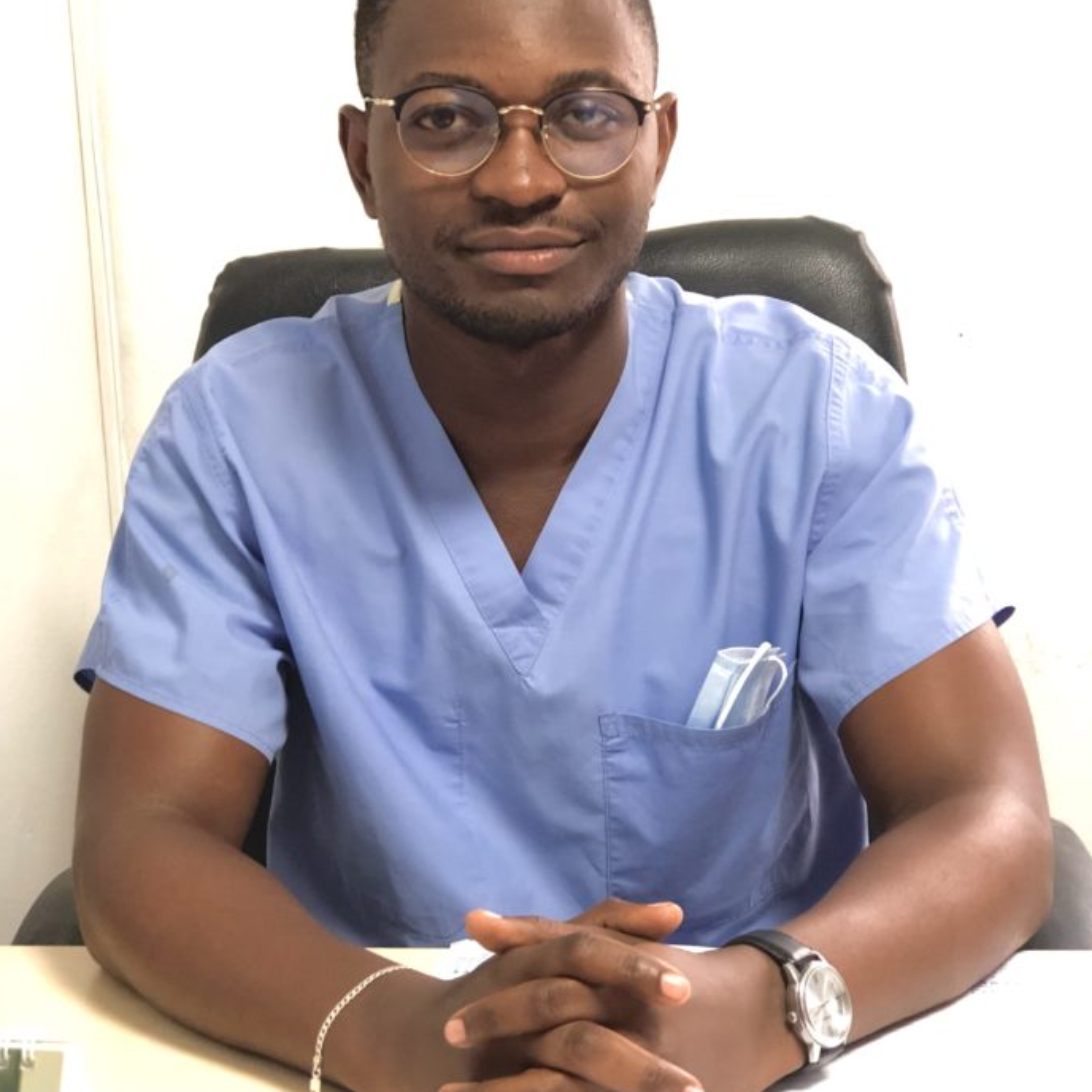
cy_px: 500
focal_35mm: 68
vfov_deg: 25.3
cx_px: 548
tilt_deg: -7.5
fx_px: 2427
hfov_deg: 25.4
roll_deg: +3.5
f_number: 2.8
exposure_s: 1/30
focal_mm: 6.6
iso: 250
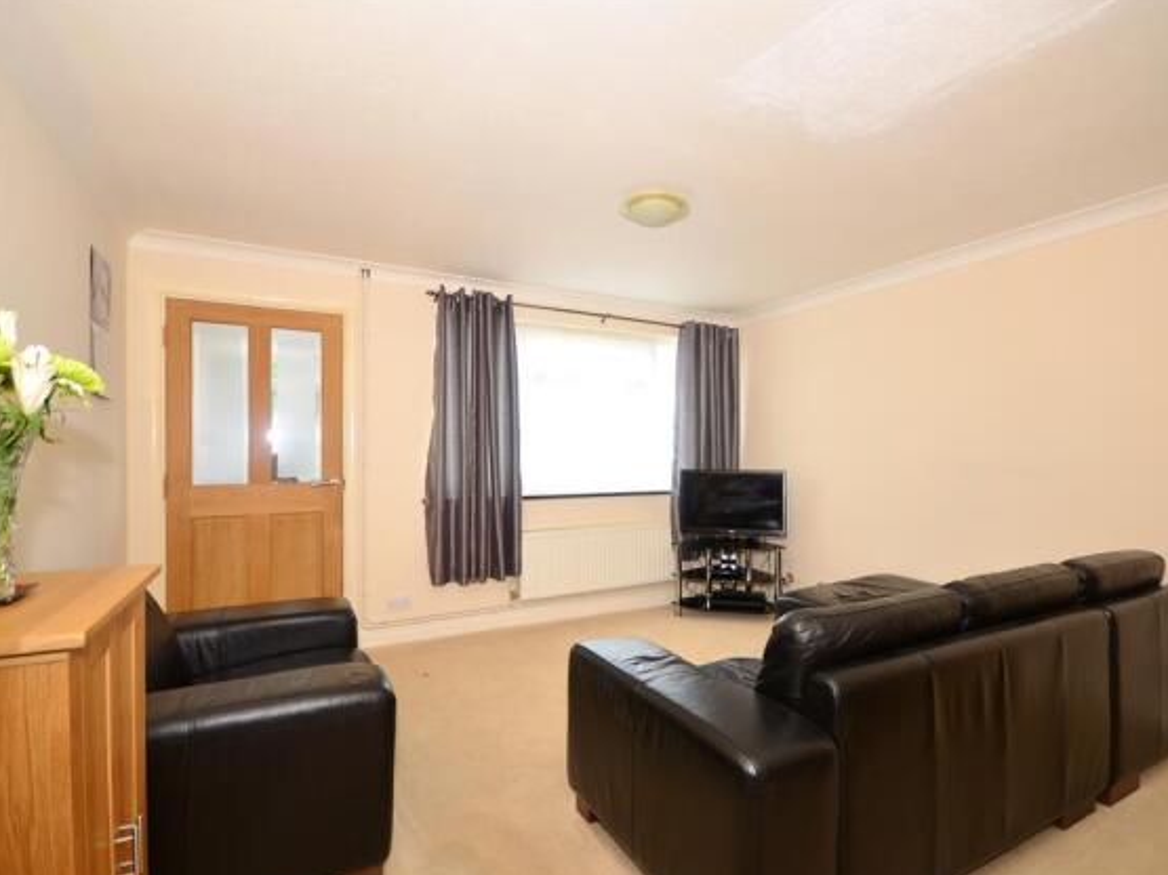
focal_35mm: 17
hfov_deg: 91.0
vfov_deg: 74.7
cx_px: 615
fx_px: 573
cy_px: 448
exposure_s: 1/30
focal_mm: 10
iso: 200
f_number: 5
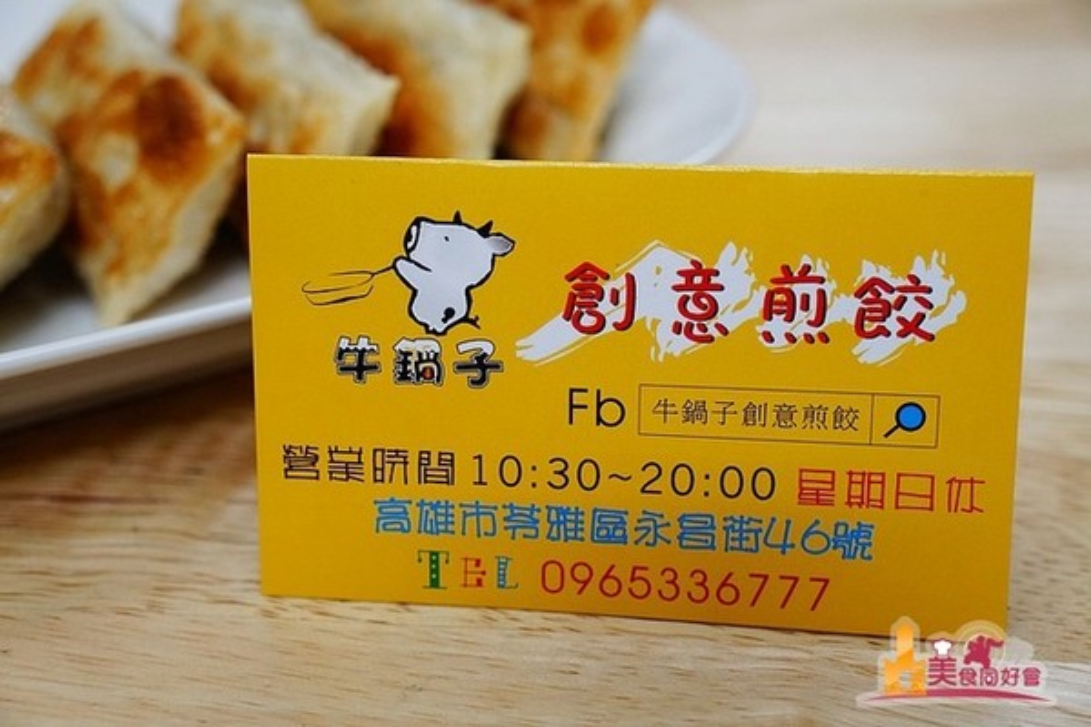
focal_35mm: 51
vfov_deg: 26.5
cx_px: 546
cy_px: 364
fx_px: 1545
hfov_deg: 38.9
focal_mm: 34
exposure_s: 1/60
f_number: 5
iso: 1250
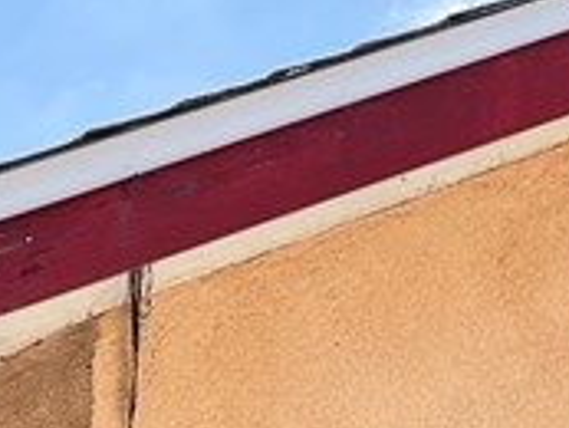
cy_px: 1040
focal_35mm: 154
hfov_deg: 12.8
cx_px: 408
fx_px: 2533
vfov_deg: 8.7
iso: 50
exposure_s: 1/827
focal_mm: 5.7
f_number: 1.5
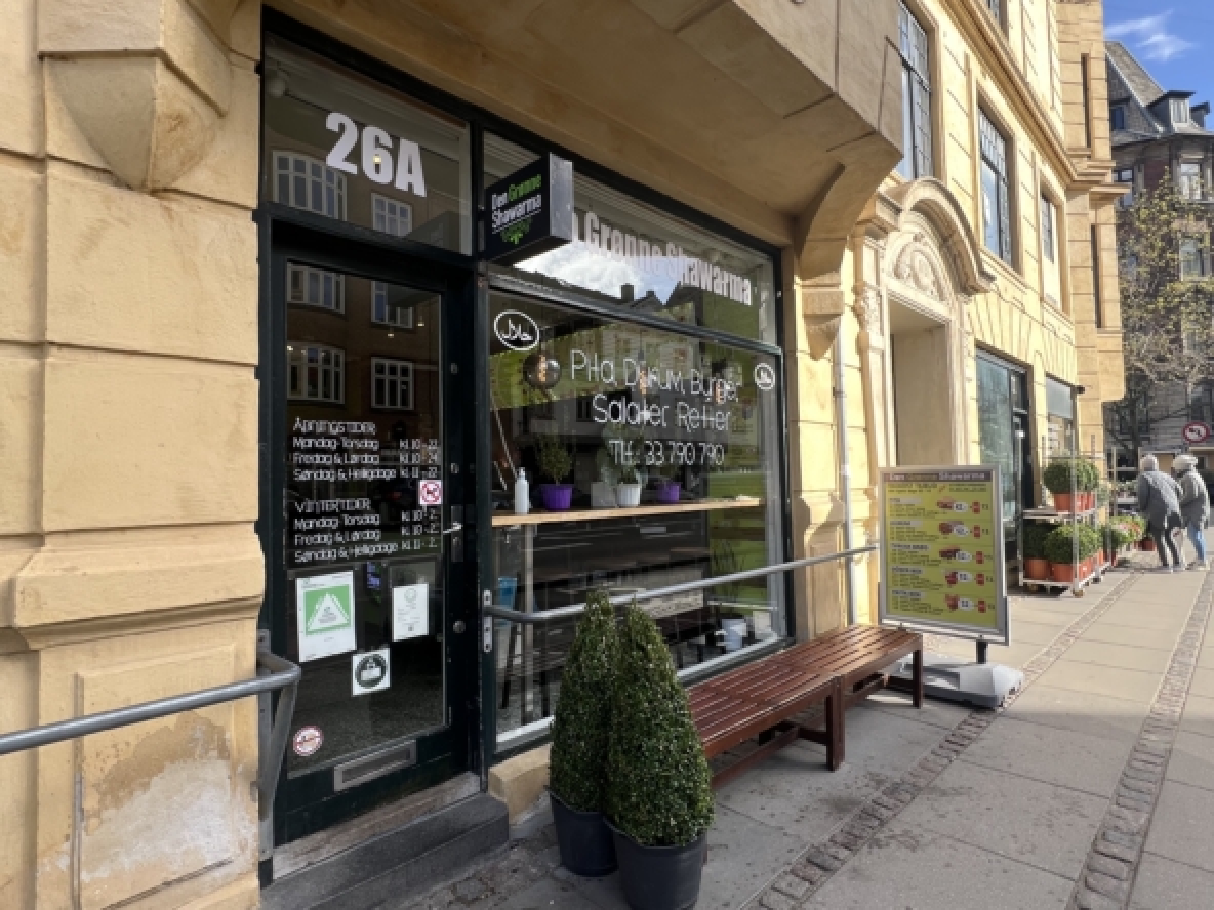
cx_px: 607
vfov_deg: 89.9
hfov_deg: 106.2
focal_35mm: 13
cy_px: 455
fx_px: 456
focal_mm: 1.57
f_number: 1.8
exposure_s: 1/244
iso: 32
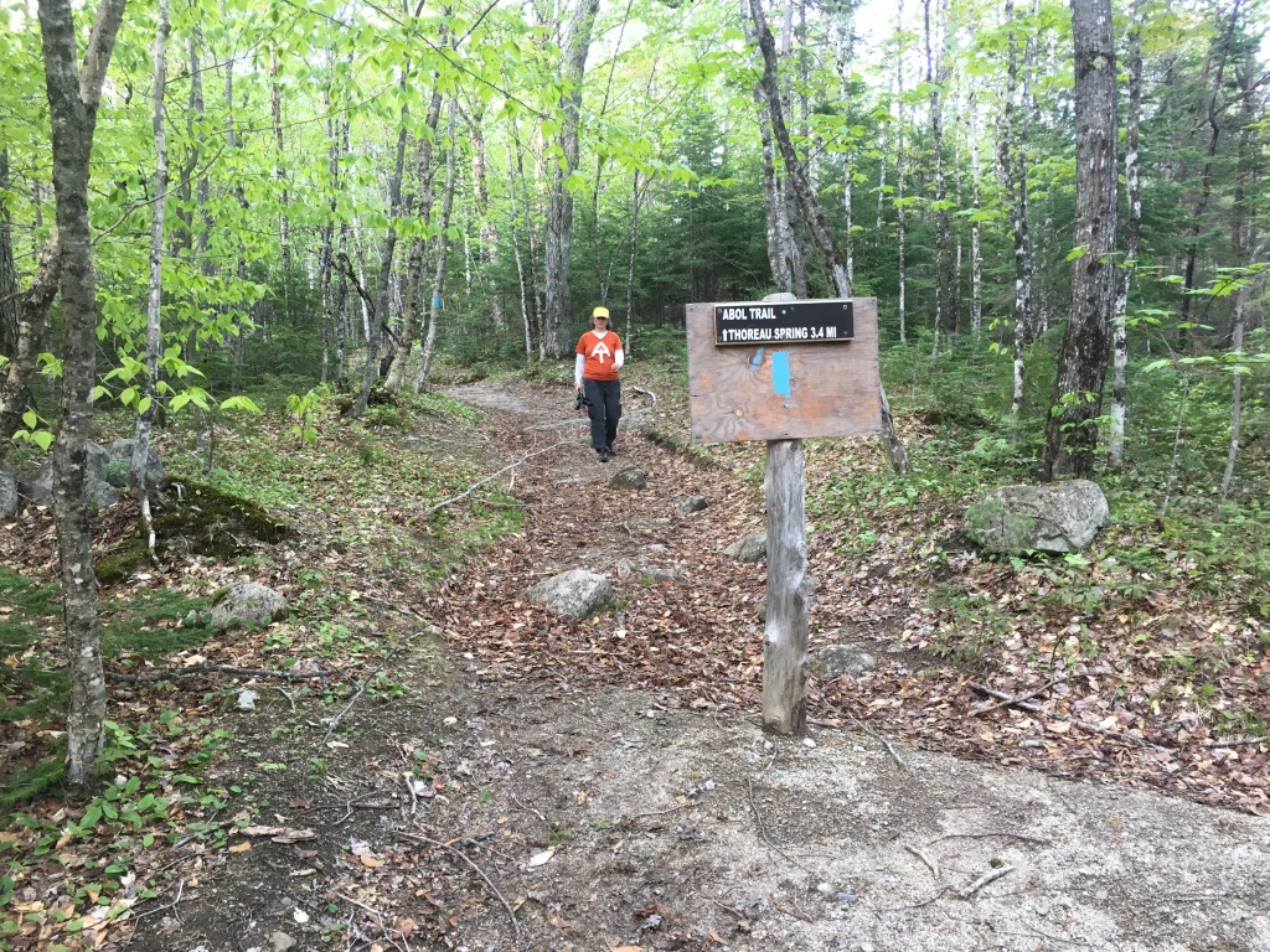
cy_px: 476
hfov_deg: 61.7
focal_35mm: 29
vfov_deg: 48.2
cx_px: 635
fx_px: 1064
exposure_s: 1/30
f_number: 2.2
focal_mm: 4.15
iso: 32
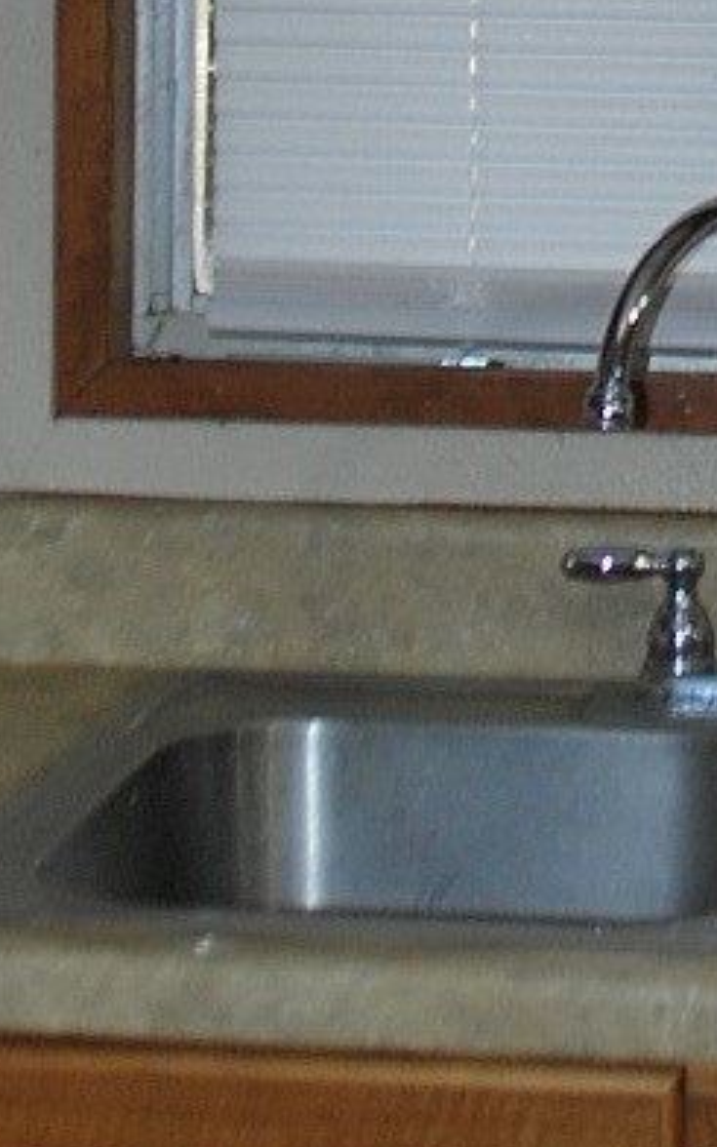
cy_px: -193
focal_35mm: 136
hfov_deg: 9.6
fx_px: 4252
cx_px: 632
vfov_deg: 14.9
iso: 200
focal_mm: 18
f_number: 3.5
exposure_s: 1/60
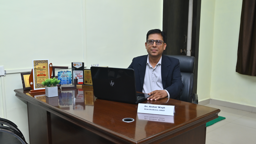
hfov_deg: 54.6
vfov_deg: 32.4
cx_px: 130
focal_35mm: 37
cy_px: 77
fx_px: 248
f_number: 4.5
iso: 500
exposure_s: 1/250
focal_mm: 33.5
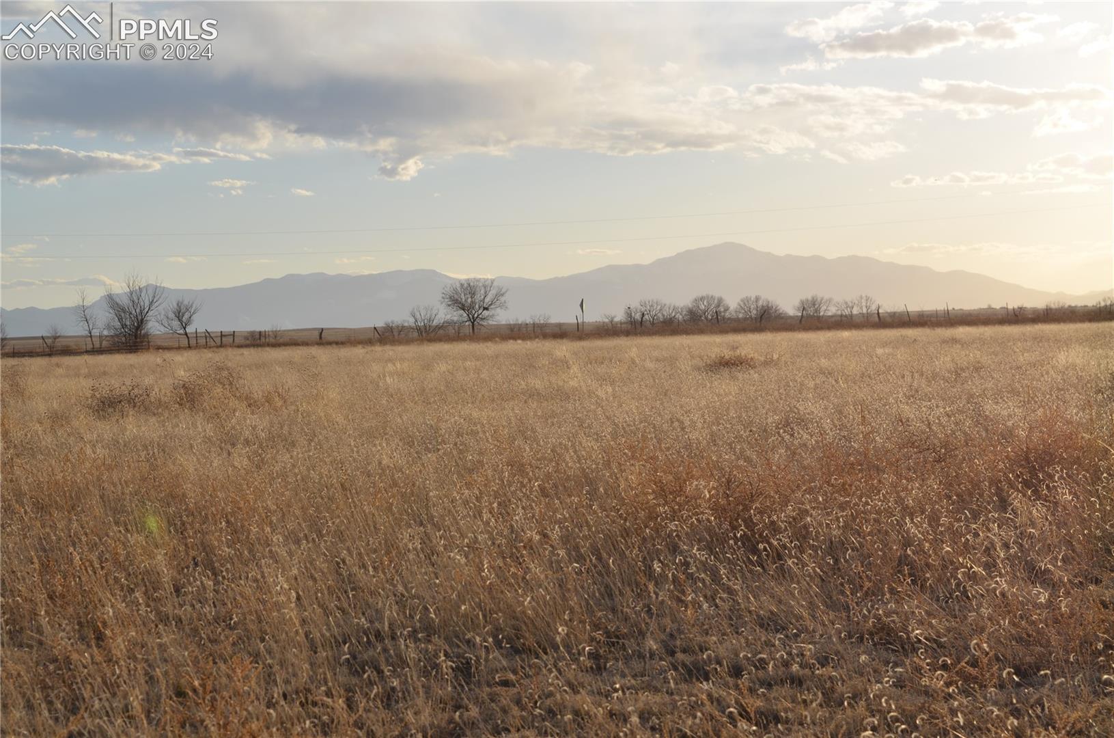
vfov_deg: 16.5
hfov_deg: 24.7
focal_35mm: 82
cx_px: 557
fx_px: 2547
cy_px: 369
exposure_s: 1/250
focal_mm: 55
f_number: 10
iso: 100
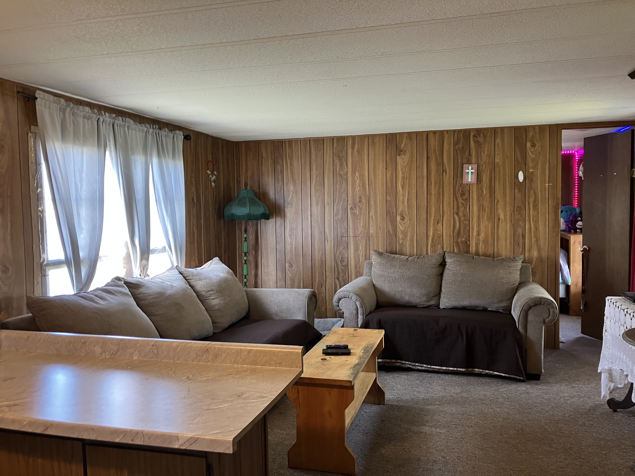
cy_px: 238
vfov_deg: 49.7
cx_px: 318
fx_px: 514
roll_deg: +1.0
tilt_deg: -3.0
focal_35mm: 28
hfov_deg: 63.4
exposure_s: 1/60
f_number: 1.8
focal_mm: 3.99
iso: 200
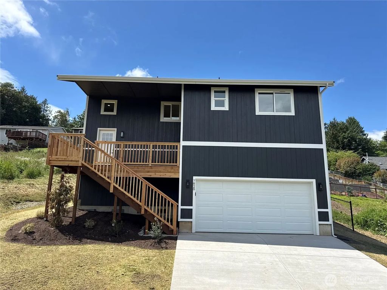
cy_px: 145
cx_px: 194
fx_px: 268
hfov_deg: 71.6
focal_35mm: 24
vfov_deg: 56.8
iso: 80
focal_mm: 6.76
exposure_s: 1/3584
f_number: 1.78
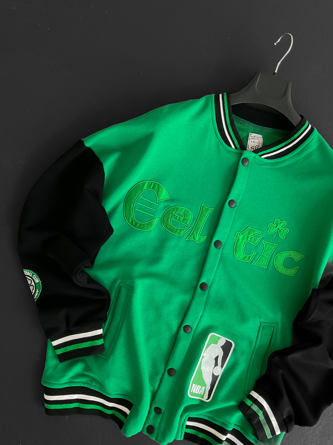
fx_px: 372
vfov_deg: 61.7
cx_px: 166
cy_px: 222
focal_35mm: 29
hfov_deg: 48.2
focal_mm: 3
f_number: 1.8
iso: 40
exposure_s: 1/120
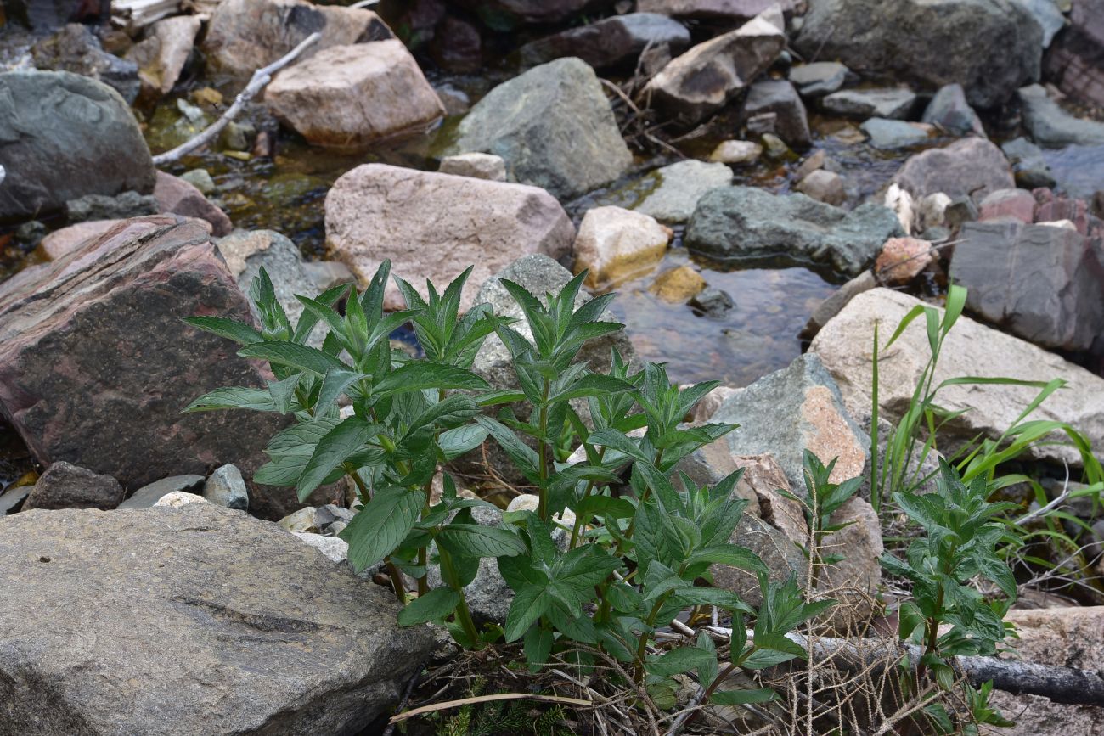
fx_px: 1533
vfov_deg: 27.0
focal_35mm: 50
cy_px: 368
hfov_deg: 39.6
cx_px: 552
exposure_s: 1/125
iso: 320
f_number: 14
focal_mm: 50
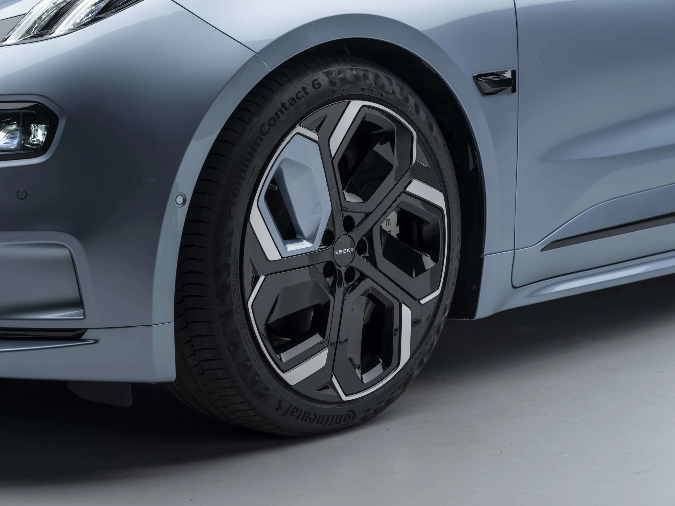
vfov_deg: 17.0
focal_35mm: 87
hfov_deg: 22.5
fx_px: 1696
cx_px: 338
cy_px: 253
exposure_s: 1/2
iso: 100
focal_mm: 110
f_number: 8
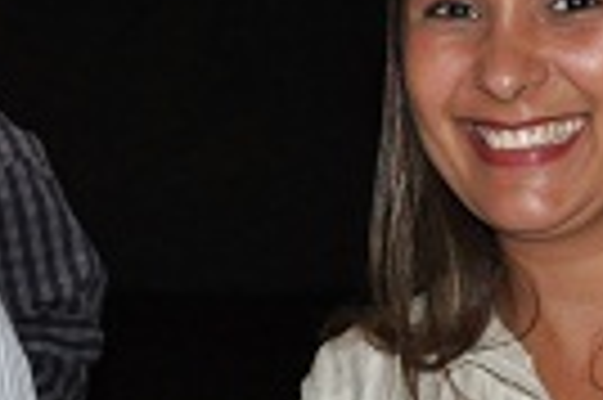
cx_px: 234
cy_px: 452
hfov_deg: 13.0
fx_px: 2643
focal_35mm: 158
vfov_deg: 8.6
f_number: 3.8
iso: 800
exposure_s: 1/60
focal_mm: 22
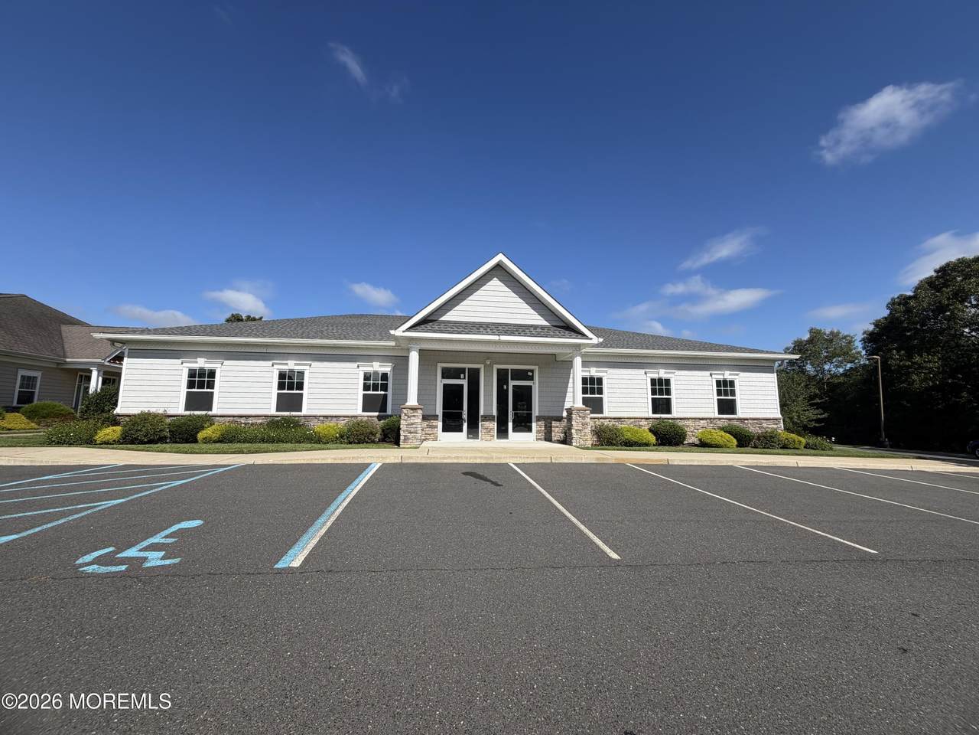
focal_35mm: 14
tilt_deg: +7.1
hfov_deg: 102.1
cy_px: 368
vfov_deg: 85.7
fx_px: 396
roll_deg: +0.4
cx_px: 490
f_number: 2.2
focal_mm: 2.22
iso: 20
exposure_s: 1/1017
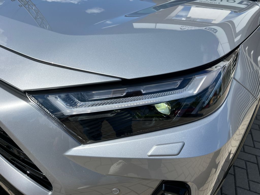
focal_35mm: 26
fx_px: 195
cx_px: 130
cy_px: 98
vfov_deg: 53.1
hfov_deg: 67.3
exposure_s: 1/4651
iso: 50
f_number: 1.6
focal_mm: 5.1
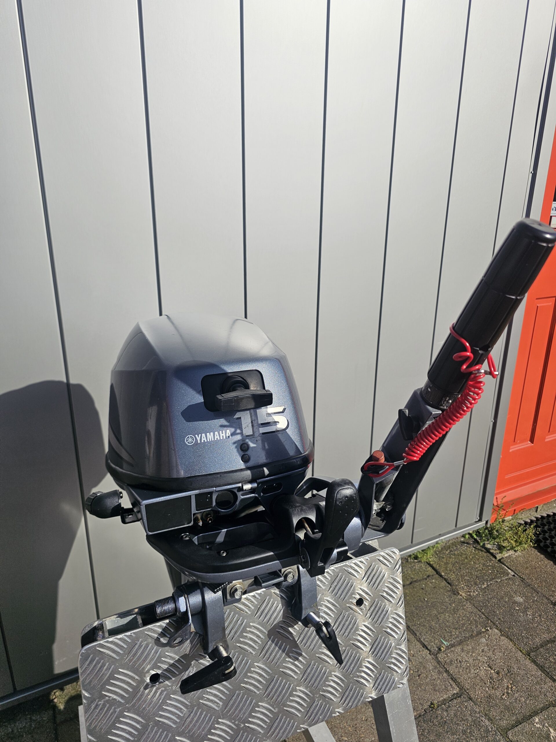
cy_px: 371
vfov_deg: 73.9
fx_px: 493
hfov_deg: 58.9
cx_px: 278
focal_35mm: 23
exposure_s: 1/2000
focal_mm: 6.3
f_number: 1.7
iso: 16
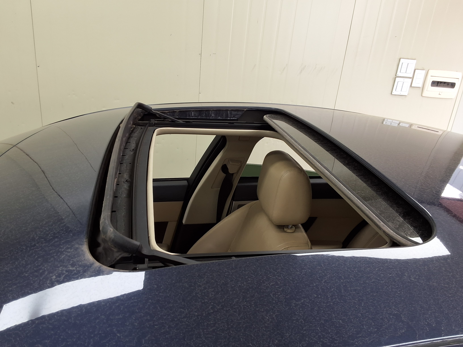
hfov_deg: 63.4
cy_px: 174
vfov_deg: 49.7
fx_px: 375
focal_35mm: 28
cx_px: 232
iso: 40
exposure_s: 1/60
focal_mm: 2.91
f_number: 1.9
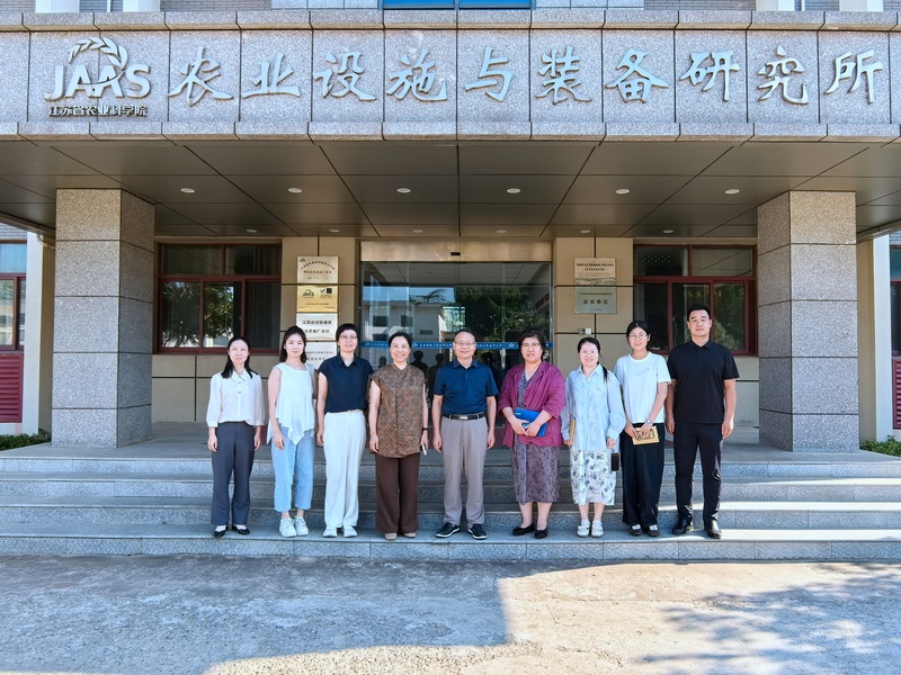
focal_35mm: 23
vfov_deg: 58.9
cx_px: 450
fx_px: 599
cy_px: 338
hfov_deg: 73.9
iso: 50
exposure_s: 1/348
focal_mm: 1.95
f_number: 2.2
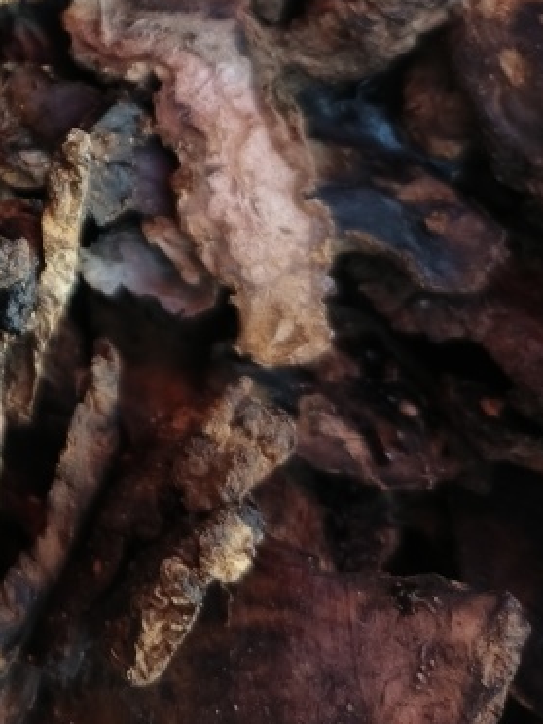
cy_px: -11
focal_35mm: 66
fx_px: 1380
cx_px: -222
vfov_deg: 27.6
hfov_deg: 19.9
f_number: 1.75
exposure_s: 1/33.3
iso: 1068
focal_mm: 5.5
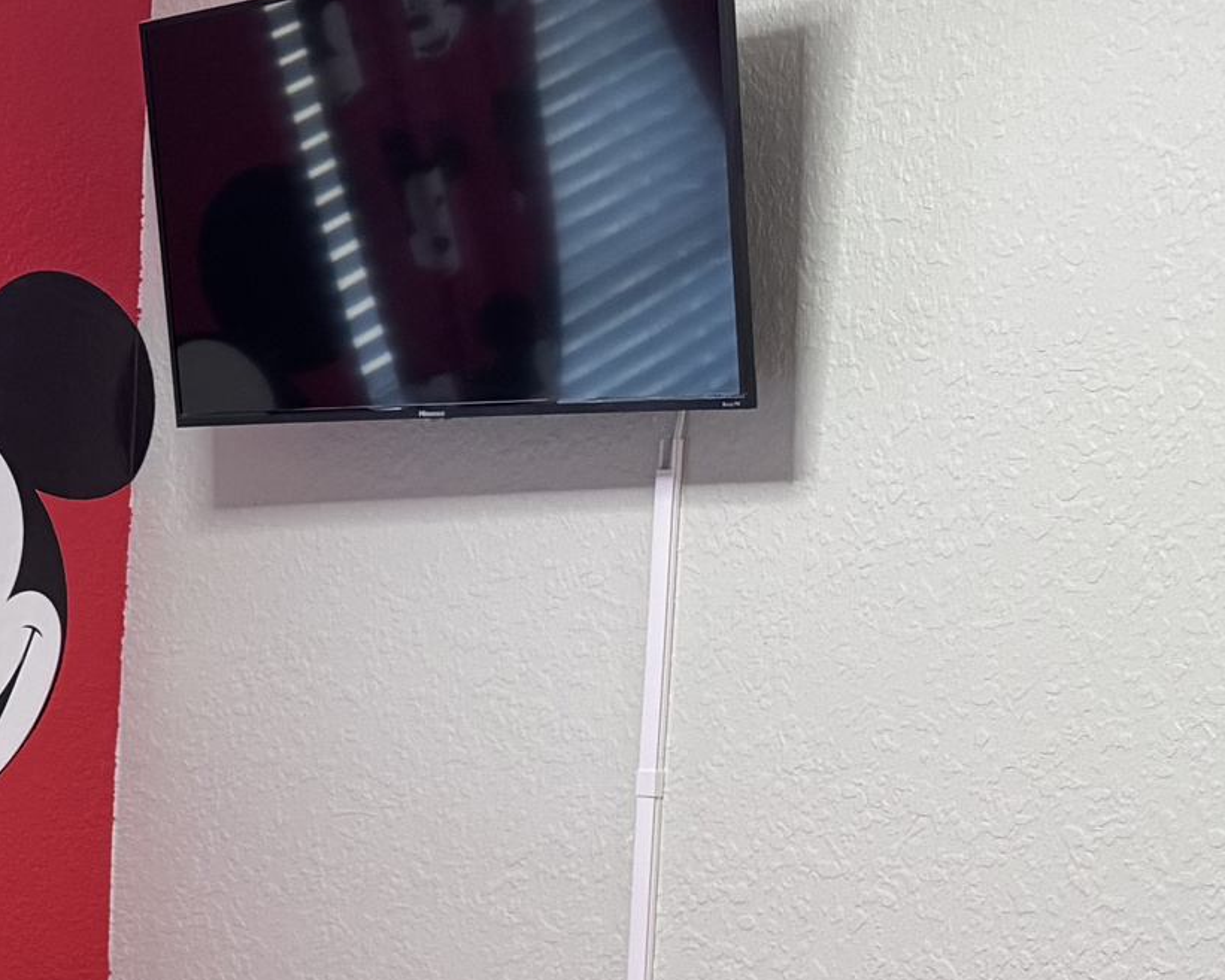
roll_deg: +0.7
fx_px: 2937
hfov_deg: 20.1
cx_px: -655
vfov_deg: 18.3
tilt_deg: -9.0
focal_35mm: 81
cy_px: 1040
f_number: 1.78
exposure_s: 1/60
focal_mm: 6.76
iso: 400
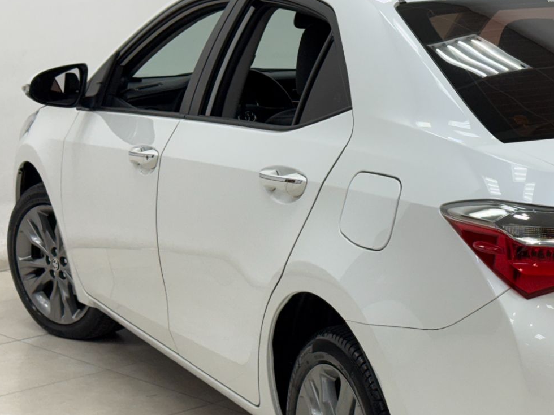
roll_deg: -0.2
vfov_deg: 15.7
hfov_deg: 20.3
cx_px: 536
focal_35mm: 94
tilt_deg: -12.1
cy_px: 273
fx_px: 1504
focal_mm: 6.76
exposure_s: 1/120
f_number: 1.78
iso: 64
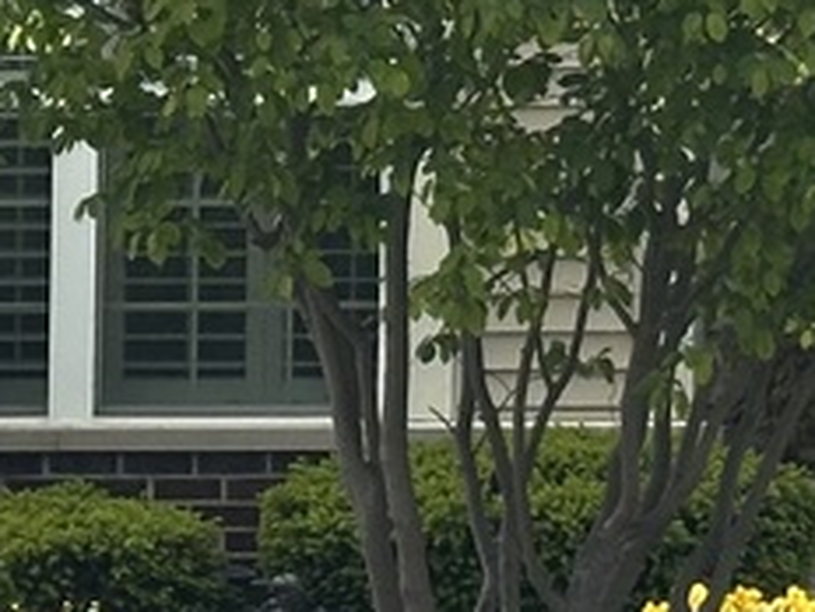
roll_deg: -0.1
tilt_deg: +3.3
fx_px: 7016
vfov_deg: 5.0
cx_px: 1532
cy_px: -148
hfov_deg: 6.5
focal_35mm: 298
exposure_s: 1/3367
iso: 64
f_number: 1.78
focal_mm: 6.86
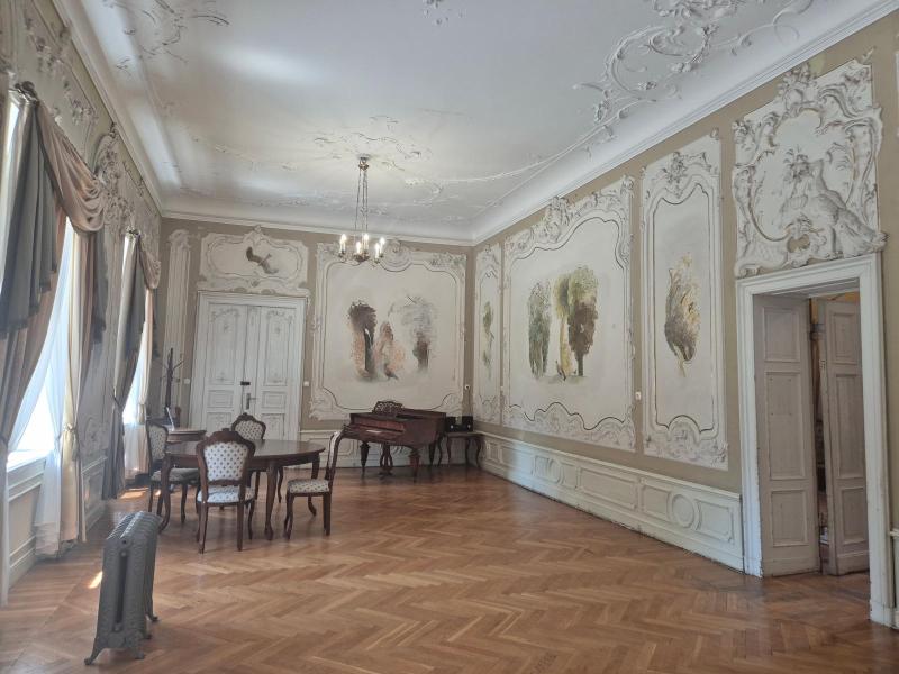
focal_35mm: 23
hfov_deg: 73.9
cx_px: 450
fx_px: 597
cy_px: 337
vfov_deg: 58.9
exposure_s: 1/100
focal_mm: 5.4
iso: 160
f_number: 1.8
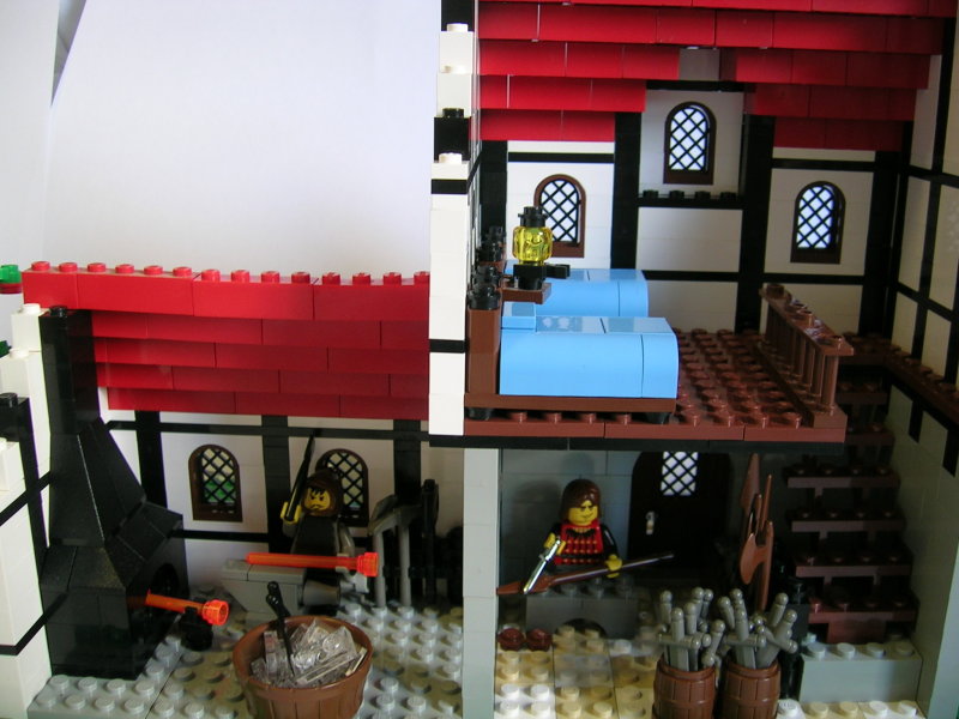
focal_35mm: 35
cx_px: 480
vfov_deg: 40.7
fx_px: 970
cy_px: 360
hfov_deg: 52.6
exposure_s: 1/6.3
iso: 50
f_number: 2.8
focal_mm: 5.4
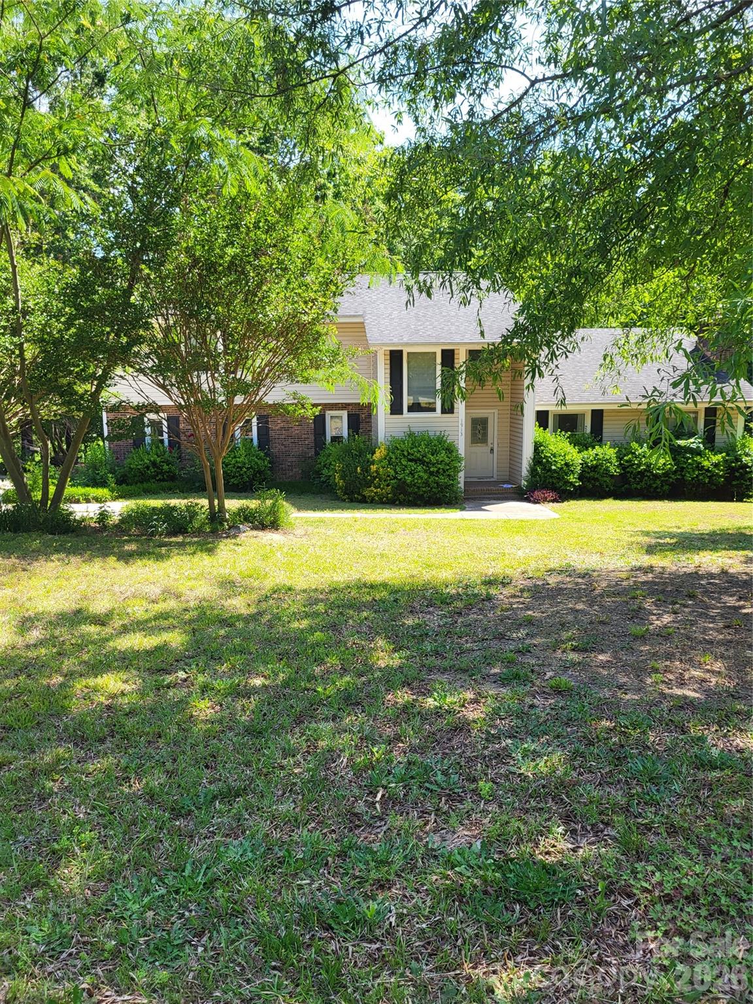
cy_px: 502
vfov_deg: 67.3
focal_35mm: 26
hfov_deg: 53.1
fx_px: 754
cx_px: 376
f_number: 1.8
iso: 40
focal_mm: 5.4
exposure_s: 1/566
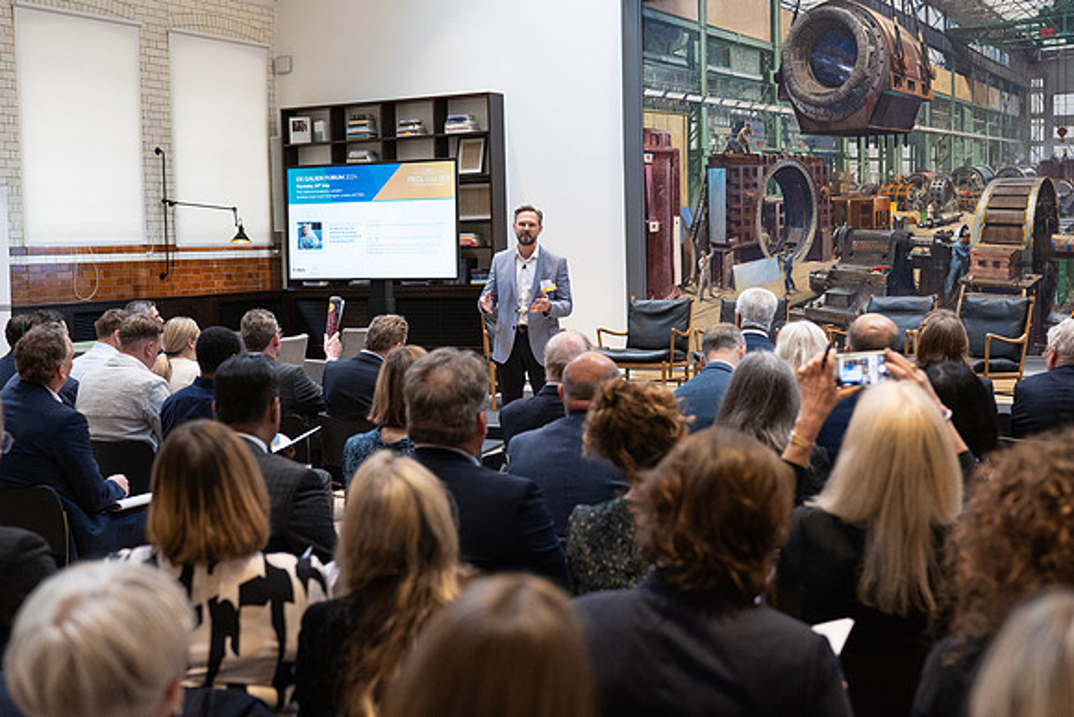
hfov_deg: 39.6
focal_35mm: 50
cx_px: 537
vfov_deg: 27.0
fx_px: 1492
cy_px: 358
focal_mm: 50
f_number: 3.5
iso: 2500
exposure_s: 1/400
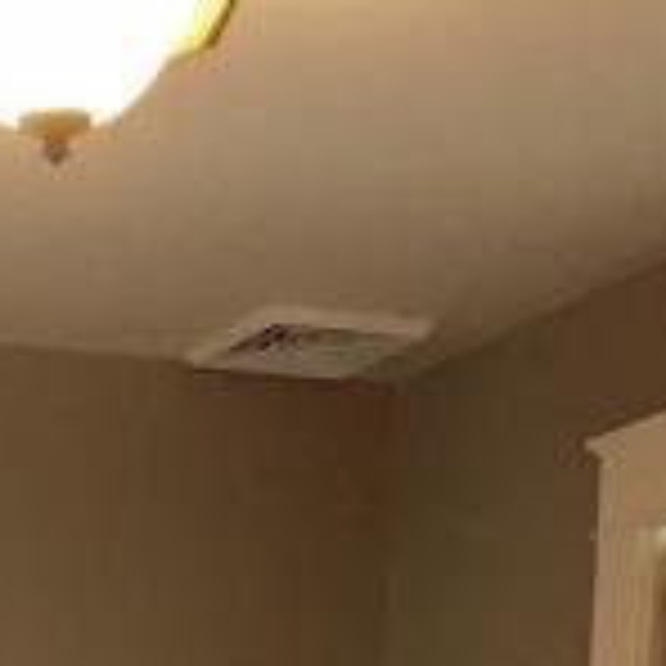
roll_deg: -1.2
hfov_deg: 12.8
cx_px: -166
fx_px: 2895
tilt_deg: -8.6
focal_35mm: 133
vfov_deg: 10.8
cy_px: 1692
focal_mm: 4.15
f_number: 2.2
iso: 80
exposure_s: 1/30
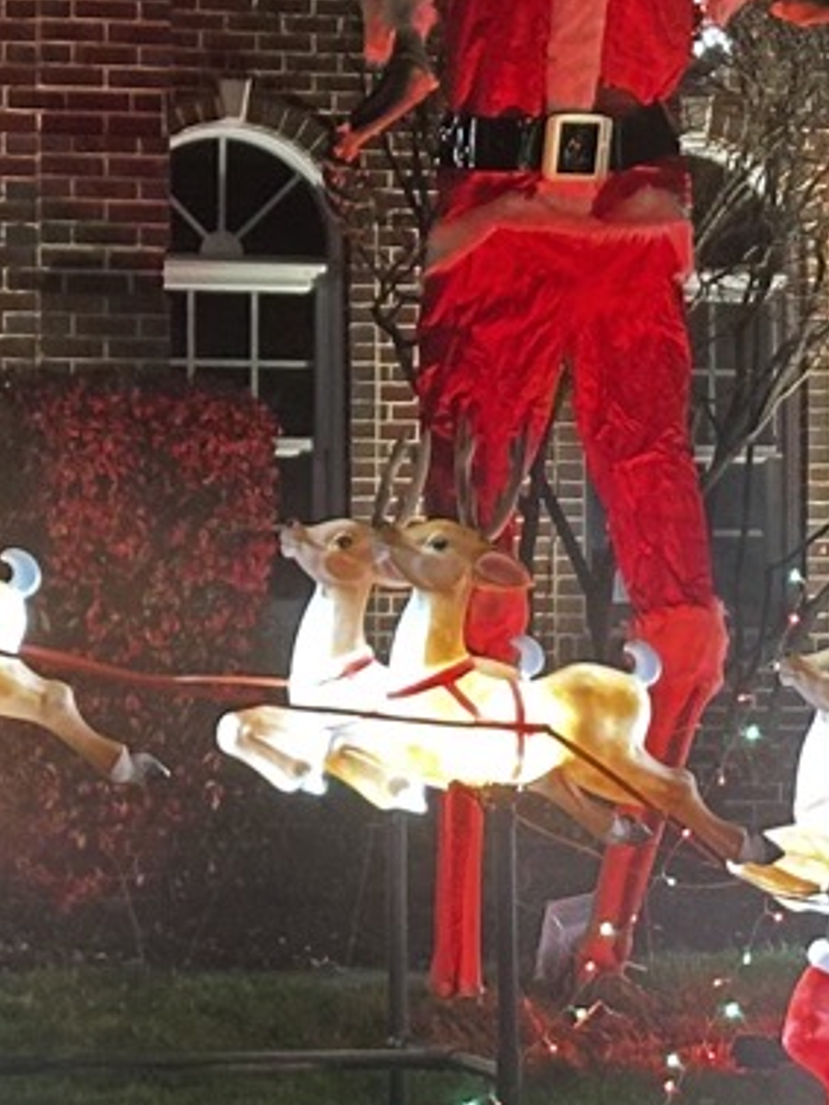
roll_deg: -0.1
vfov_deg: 10.4
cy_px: 491
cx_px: 970
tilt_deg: +0.9
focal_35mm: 191
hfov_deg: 7.7
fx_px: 6095
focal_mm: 6.86
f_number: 1.78
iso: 500
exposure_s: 1/30
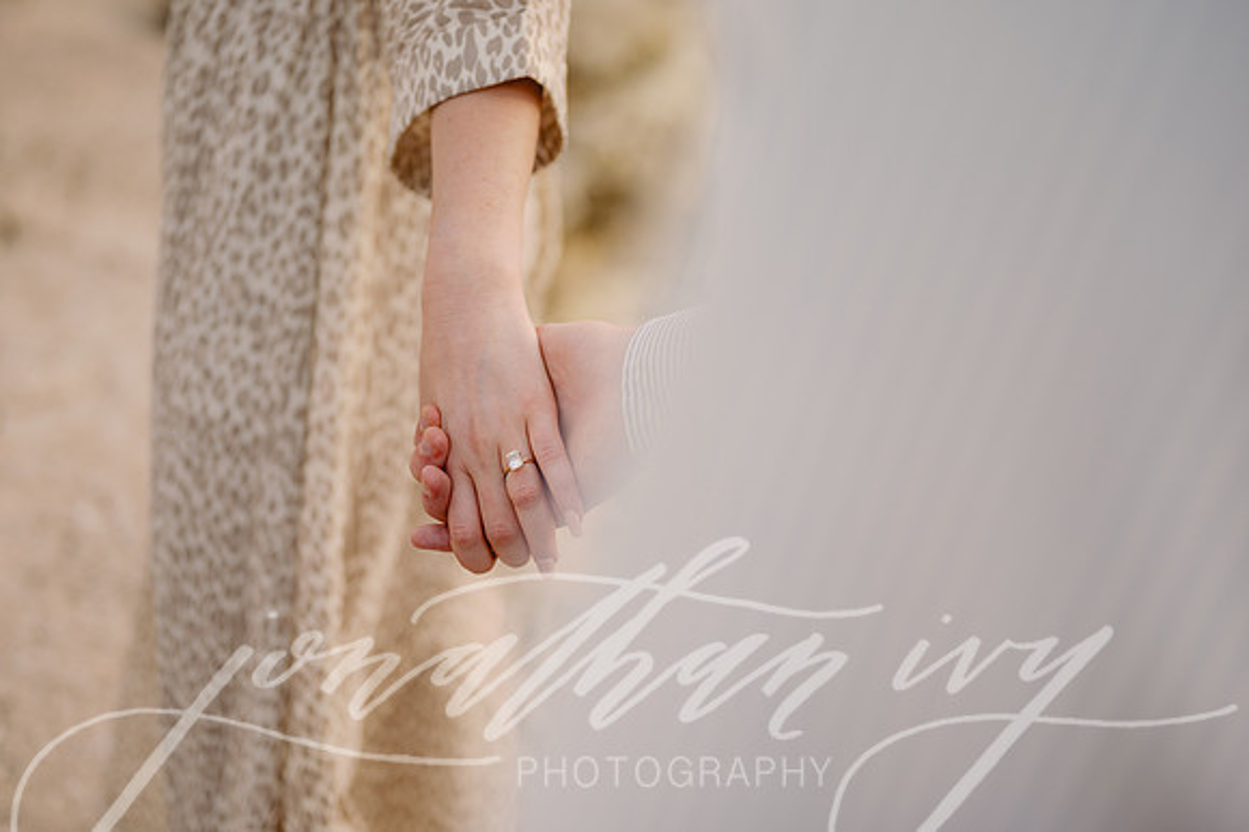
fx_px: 1734
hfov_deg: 39.6
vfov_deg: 27.0
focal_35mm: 50
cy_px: 416
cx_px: 624
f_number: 2
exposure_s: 1/500
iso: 100
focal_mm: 50
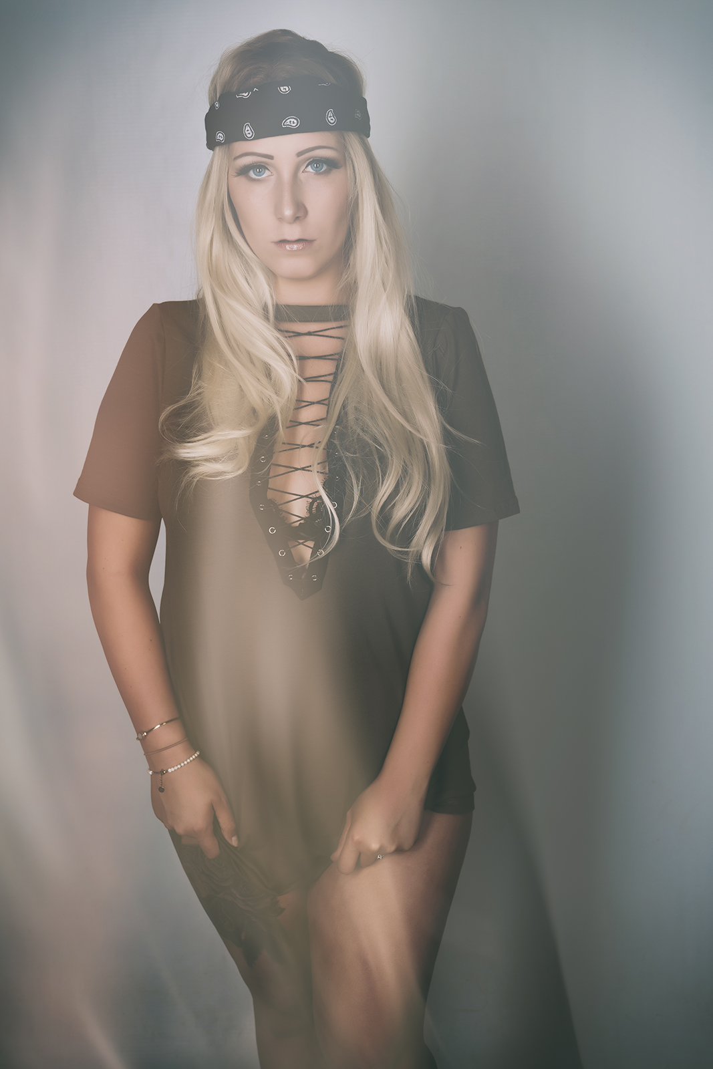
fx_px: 1485
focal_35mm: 50
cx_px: 356
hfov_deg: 27.0
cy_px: 534
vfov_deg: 39.6
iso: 100
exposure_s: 1/200
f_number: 7.1
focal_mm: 50
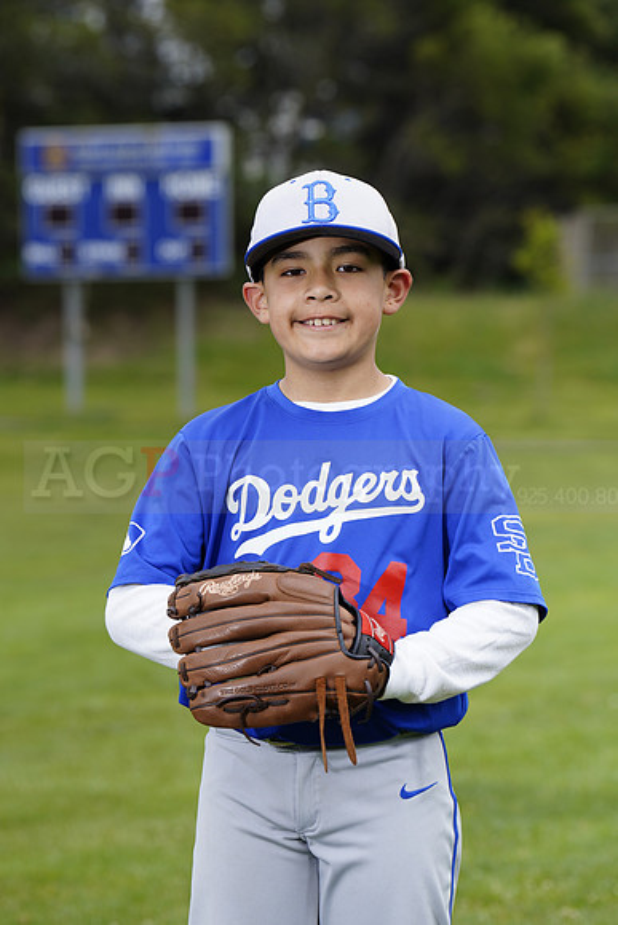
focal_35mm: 164
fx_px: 4220
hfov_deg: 8.4
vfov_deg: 12.5
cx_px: 309
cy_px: 462
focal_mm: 164
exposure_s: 1/250
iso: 100
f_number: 6.3
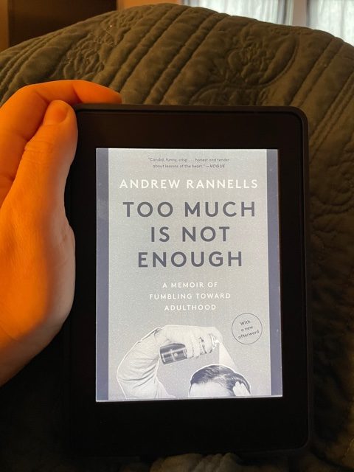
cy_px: 236
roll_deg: -2.4
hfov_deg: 53.1
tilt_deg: -12.7
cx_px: 177
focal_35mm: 26
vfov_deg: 67.3
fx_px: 355
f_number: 1.6
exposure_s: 1/40
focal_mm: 4.2
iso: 400
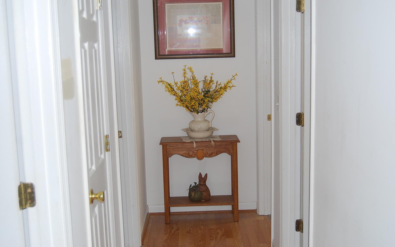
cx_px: 197
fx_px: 495
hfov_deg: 43.5
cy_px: 122
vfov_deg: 28.0
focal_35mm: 46
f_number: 4.2
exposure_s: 1/60
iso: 200
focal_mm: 30
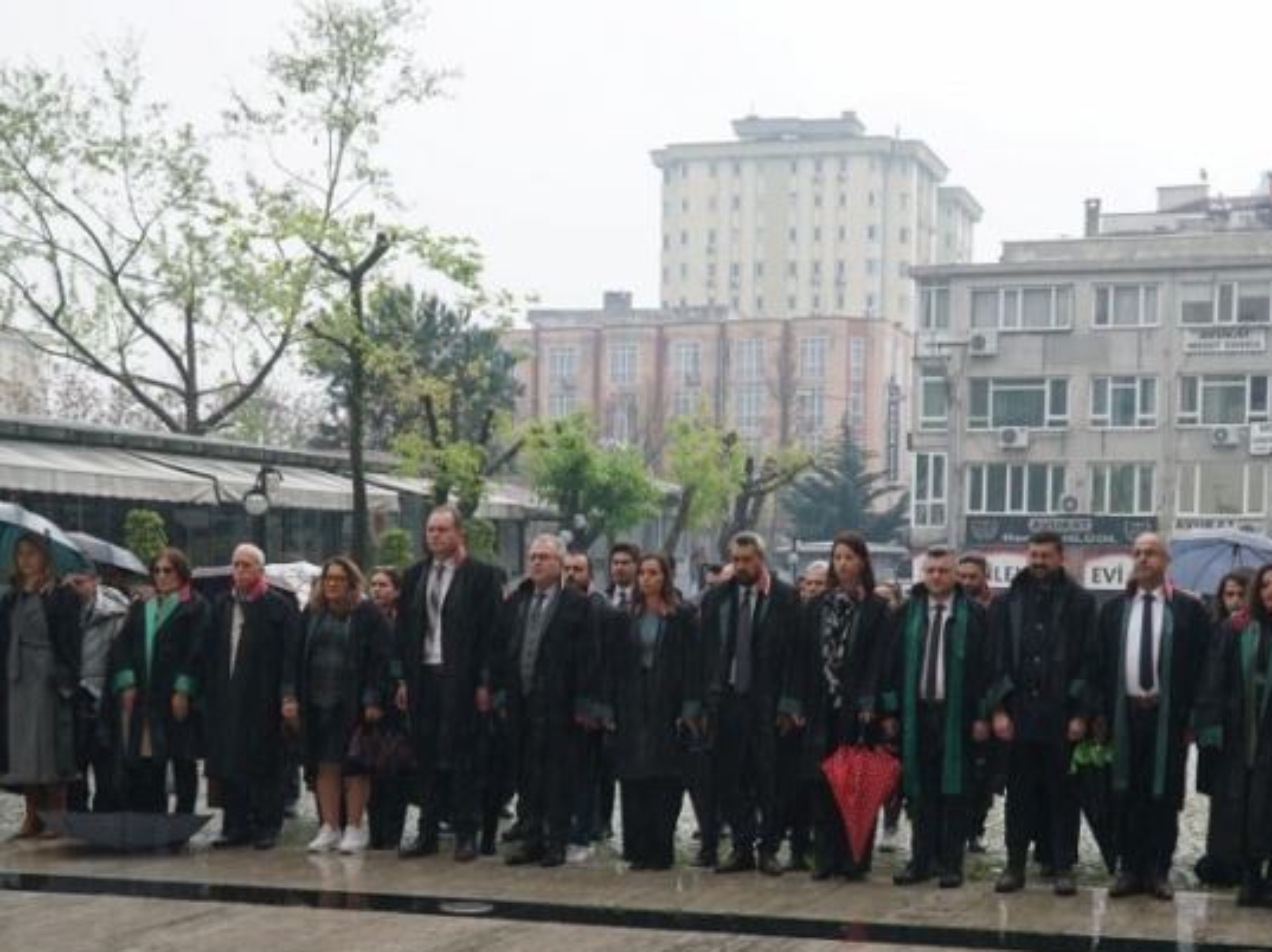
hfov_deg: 34.9
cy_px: 694
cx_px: 704
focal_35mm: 55
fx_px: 2020
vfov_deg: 26.2
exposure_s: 1/160
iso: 100
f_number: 5.6
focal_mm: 22
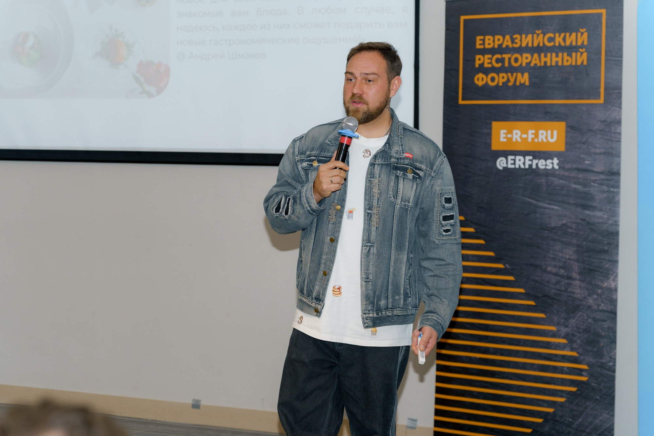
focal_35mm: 76
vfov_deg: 17.9
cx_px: 327
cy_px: 218
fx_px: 1380
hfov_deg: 26.7
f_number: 4
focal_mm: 76
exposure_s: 1/125
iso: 400
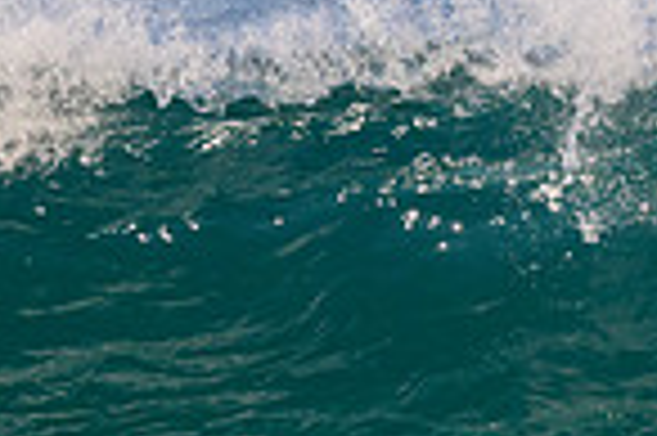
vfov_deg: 0.9
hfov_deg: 1.3
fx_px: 29003
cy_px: 375
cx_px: 1228
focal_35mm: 1591
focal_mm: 400
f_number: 11
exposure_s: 1/2000
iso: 1800
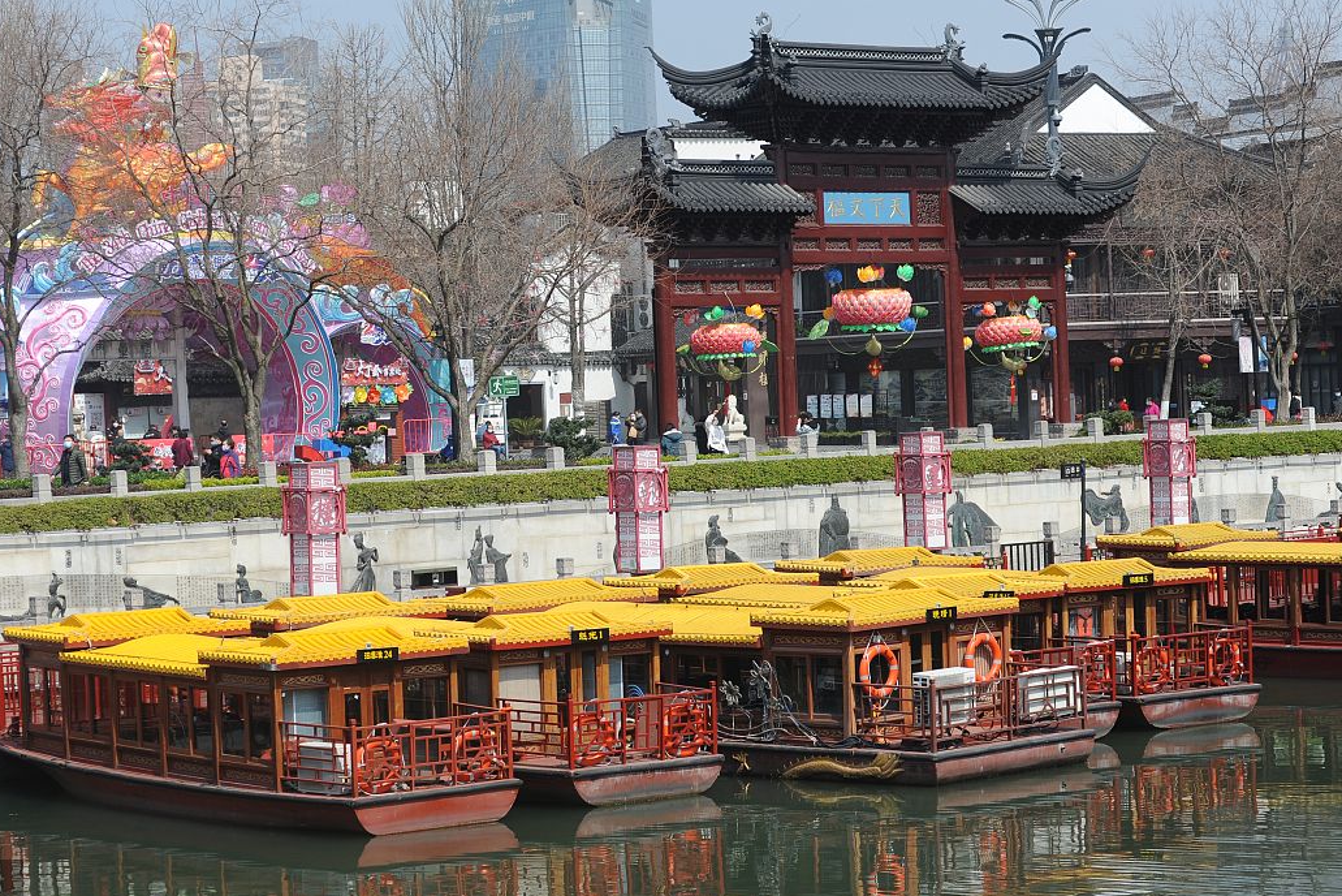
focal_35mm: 93
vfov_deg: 14.7
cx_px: 582
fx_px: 3468
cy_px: 413
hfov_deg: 21.9
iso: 200
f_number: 4
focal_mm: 80
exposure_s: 1/2500
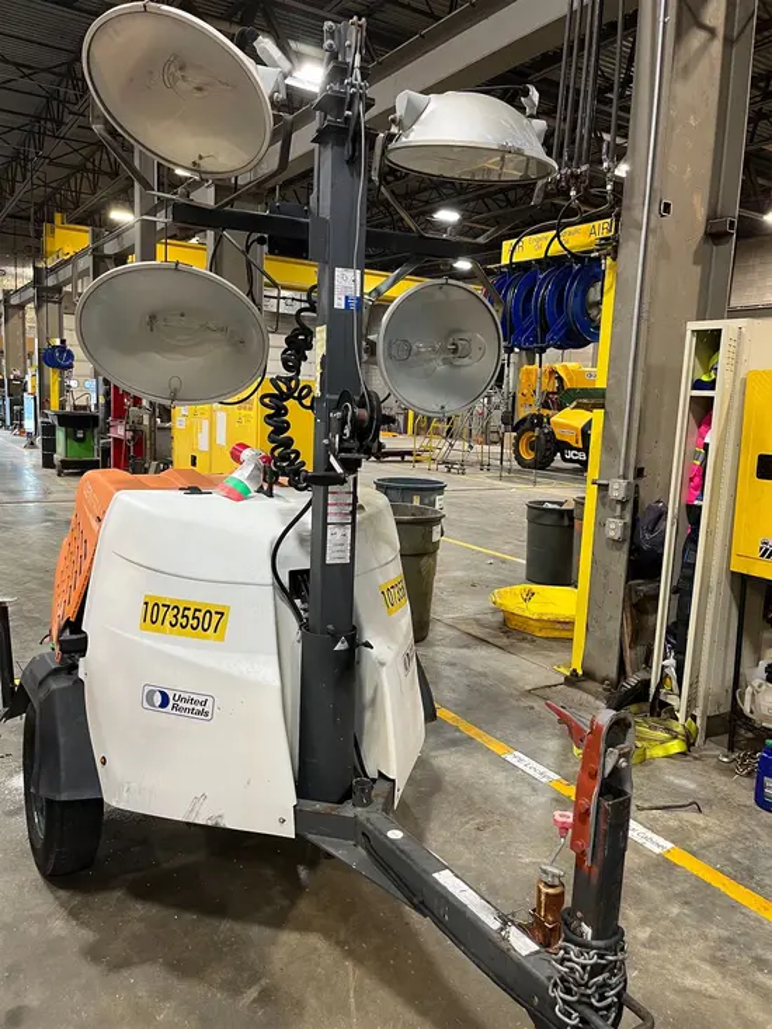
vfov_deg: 67.3
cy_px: 514
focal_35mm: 26
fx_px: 773
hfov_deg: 53.1
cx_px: 386
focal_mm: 5.1
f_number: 1.6
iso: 125
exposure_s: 1/41
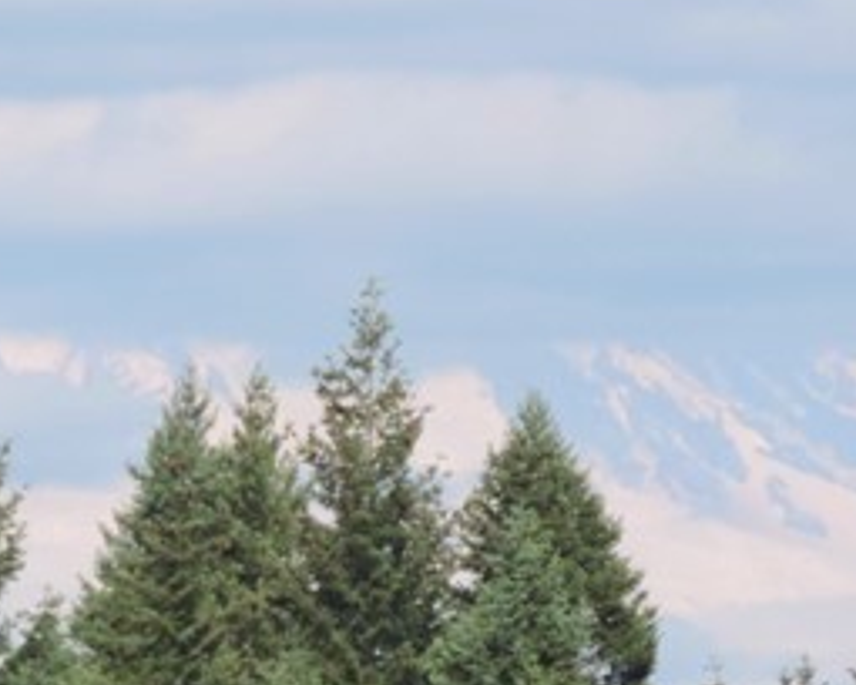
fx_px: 29742
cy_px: 698
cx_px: -752
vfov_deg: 1.3
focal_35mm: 1174
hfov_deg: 1.6
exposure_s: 1/1000
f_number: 4.8
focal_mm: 53.5
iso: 160
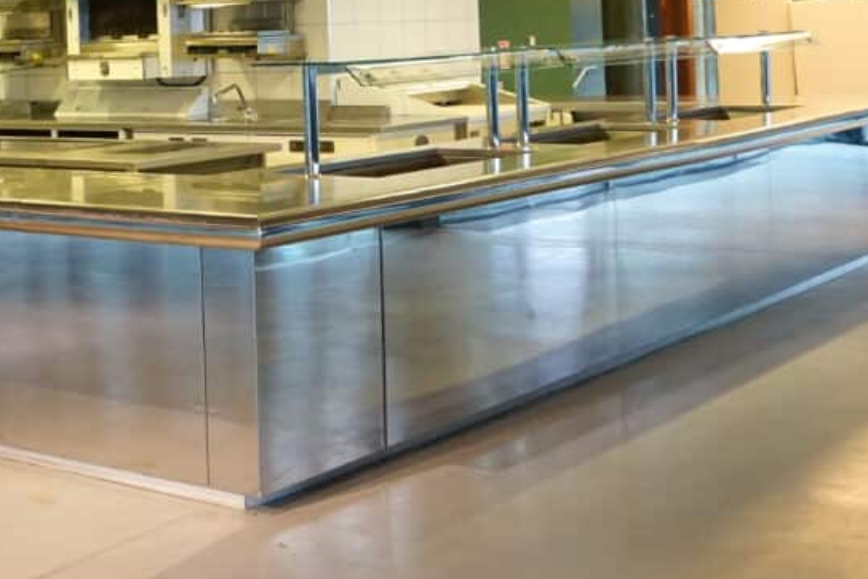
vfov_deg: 20.1
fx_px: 1591
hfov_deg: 29.4
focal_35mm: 66
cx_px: 104
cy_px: 22
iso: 3200
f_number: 4.5
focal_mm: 28
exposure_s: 1/60
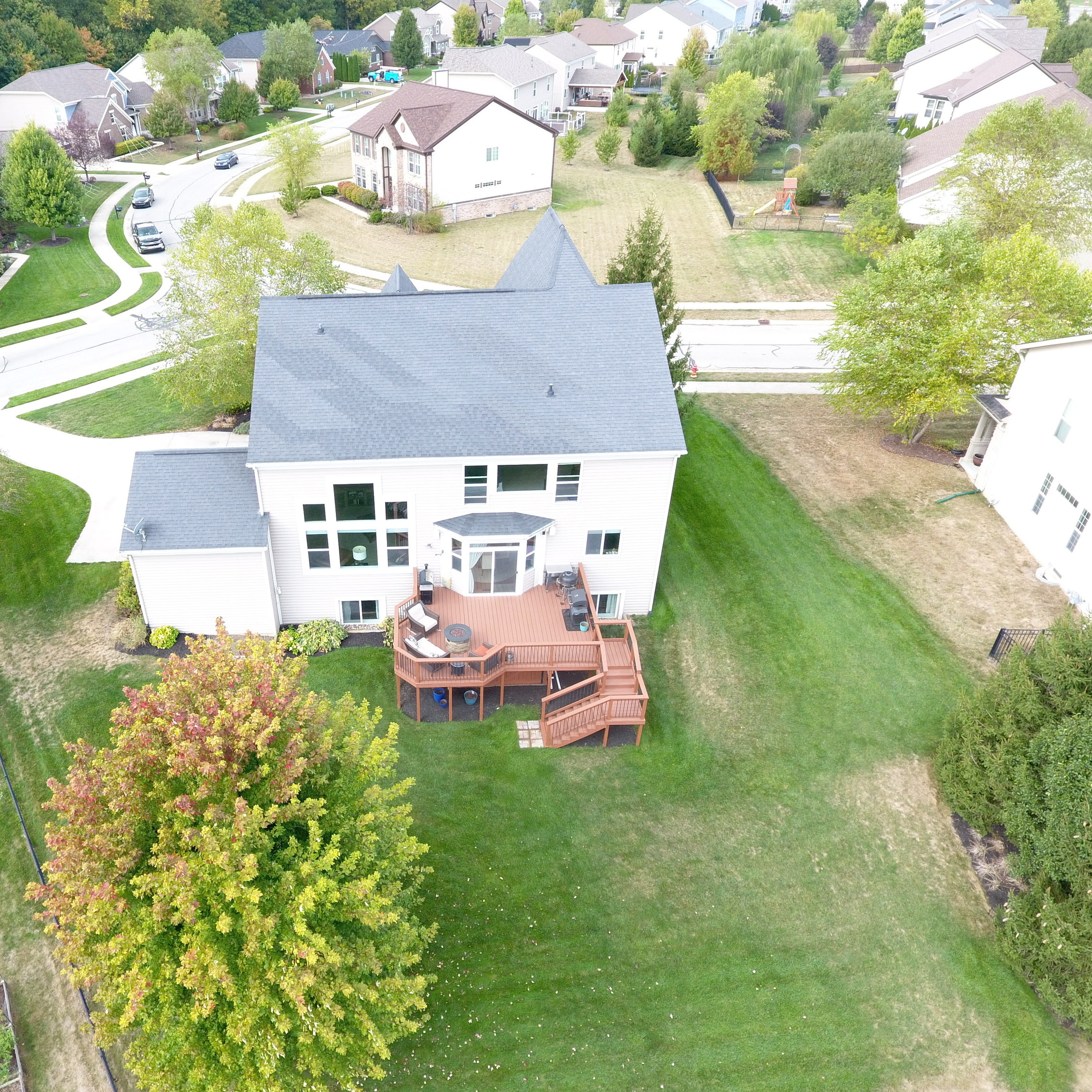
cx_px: 388
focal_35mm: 24
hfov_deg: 63.8
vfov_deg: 65.0
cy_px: 554
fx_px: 857
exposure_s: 1/114
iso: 100
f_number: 2.8
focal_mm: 3.61
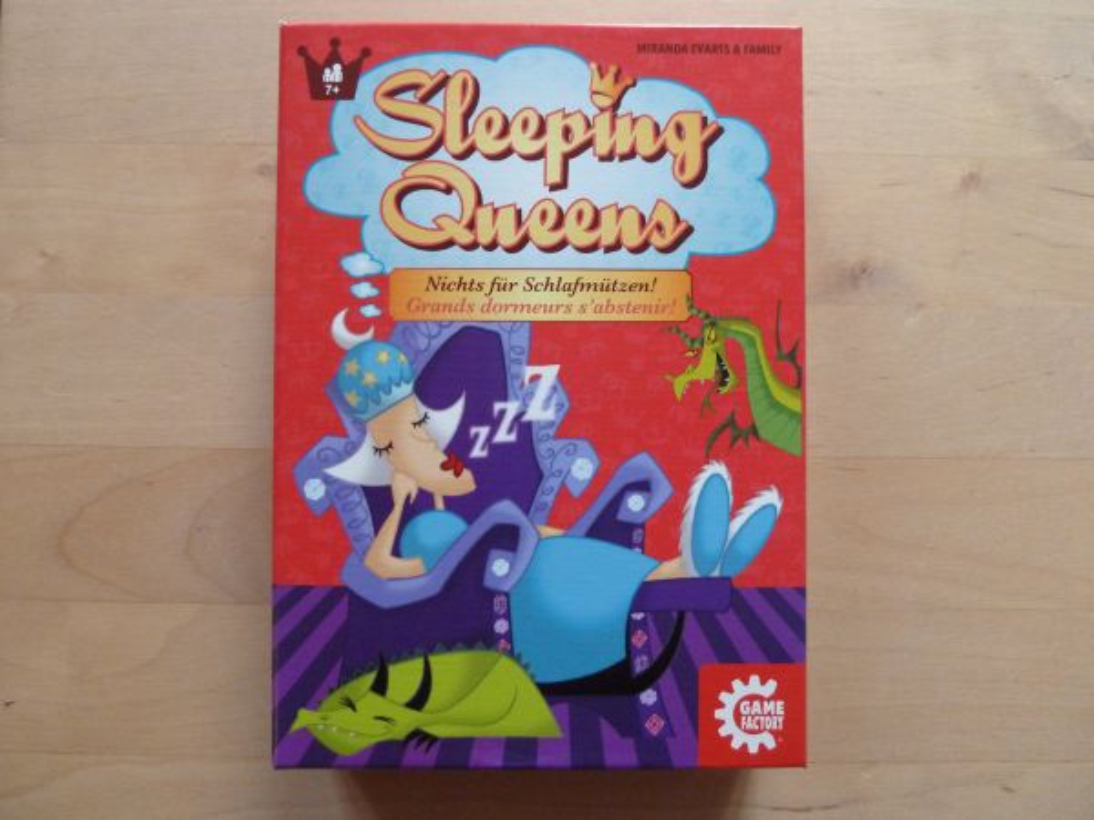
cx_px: 547
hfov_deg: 69.4
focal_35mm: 25
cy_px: 410
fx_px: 790
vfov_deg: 54.9
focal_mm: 4.1
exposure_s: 1/25
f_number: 3.3
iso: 400
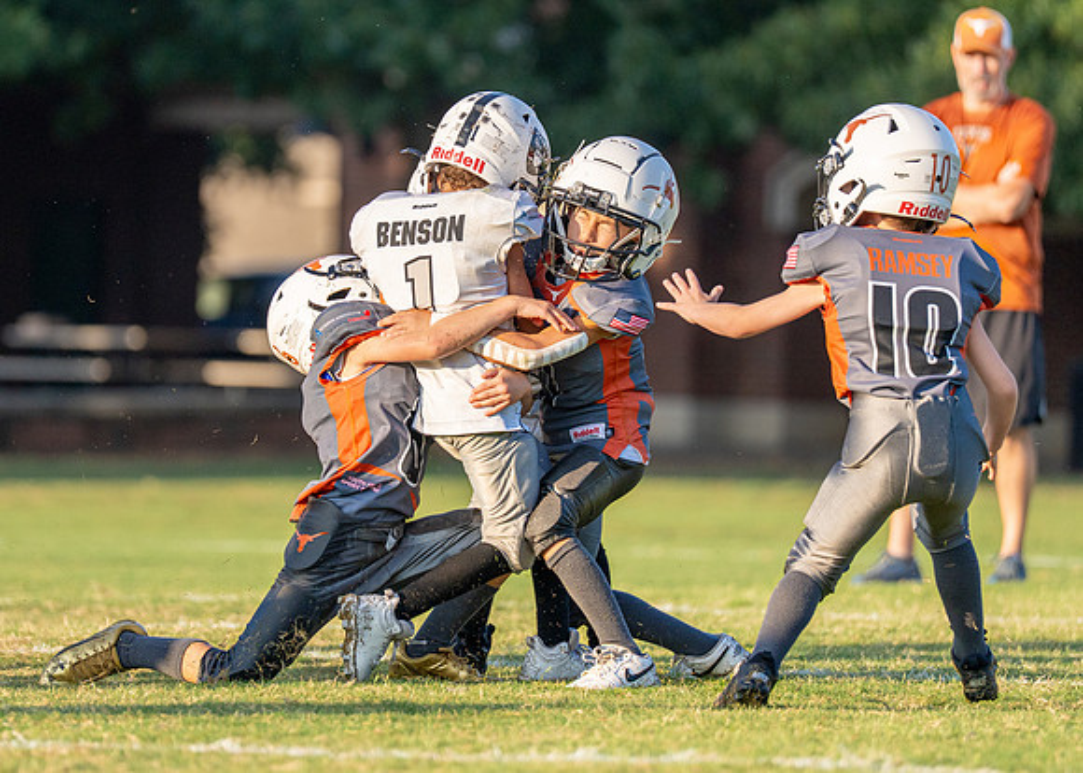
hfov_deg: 5.9
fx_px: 10566
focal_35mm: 344
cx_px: 441
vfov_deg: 4.2
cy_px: 293
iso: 320
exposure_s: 1/3200
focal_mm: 200
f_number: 2.8
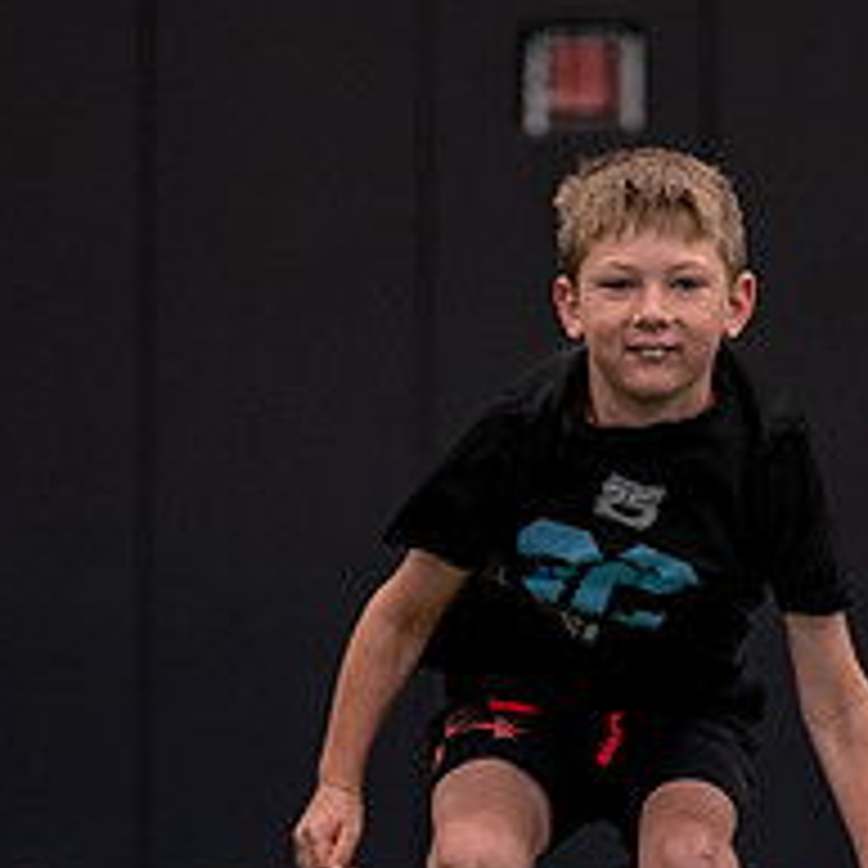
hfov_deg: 10.8
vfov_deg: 10.8
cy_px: 688
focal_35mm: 162
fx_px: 4596
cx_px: 668
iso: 1600
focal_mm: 50
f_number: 1.2
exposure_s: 1/1000
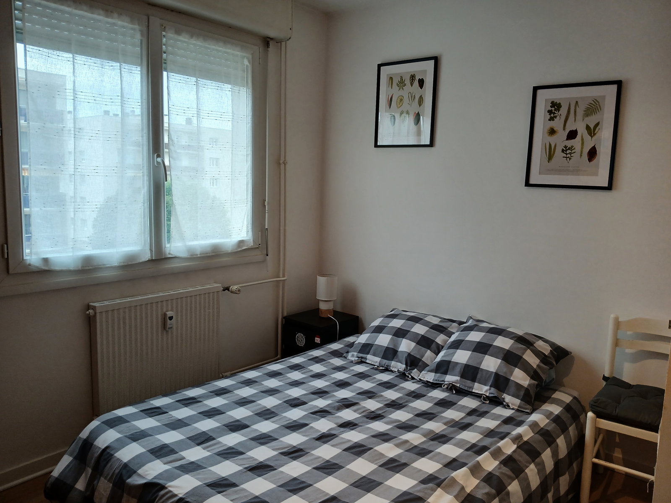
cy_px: 252
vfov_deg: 53.1
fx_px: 504
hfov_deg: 67.3
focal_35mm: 26
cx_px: 336
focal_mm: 3.98
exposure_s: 1/50
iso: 64
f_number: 1.8
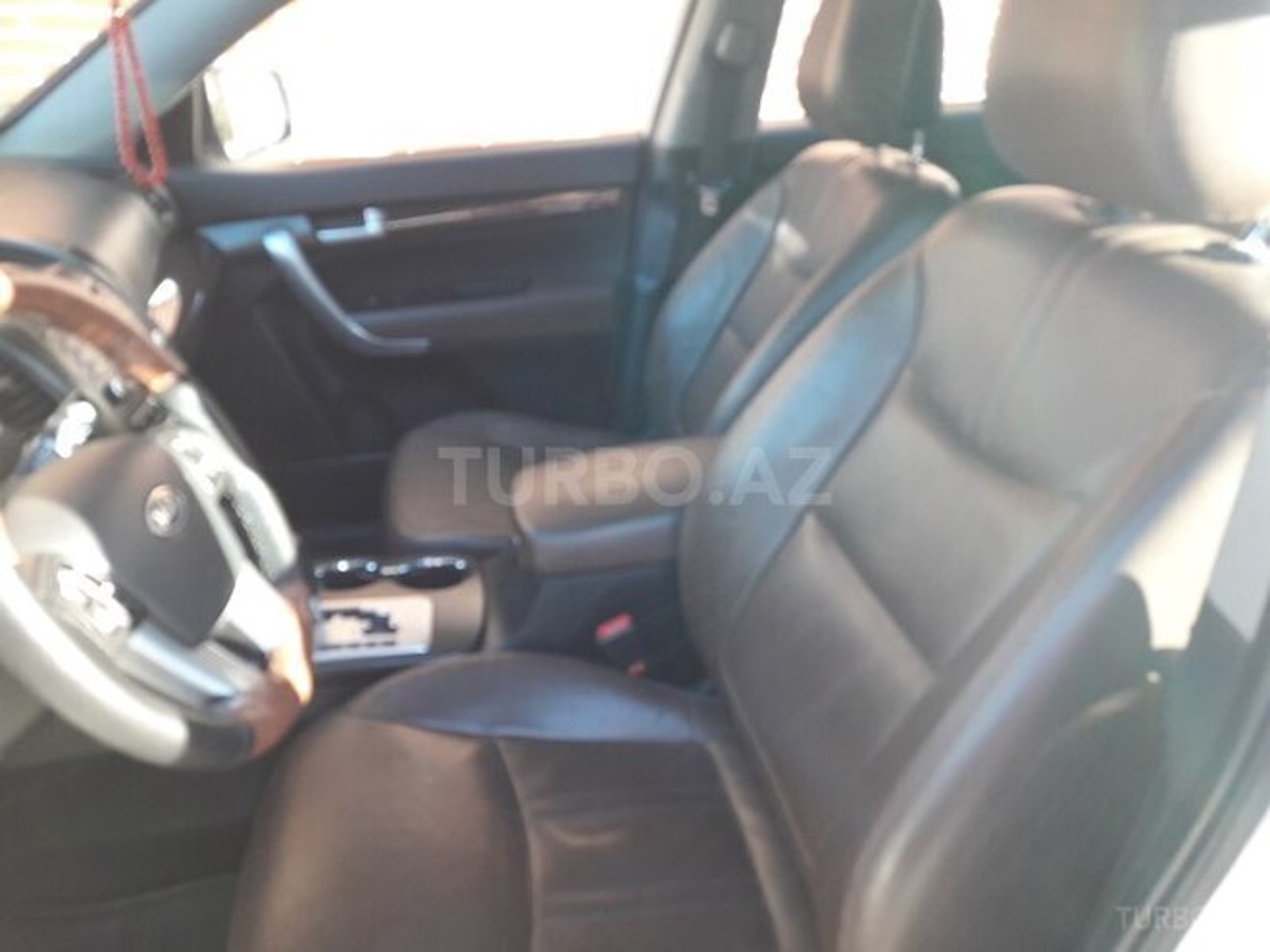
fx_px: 1027
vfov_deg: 49.7
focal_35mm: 28
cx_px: 635
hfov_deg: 63.4
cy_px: 476
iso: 80
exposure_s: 1/100
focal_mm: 3.7
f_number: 1.9
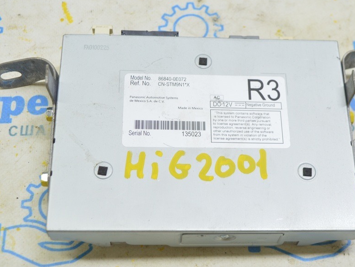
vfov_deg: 22.6
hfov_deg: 29.8
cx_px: 197
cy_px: 128
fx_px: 667
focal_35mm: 65
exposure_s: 1/20
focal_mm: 34
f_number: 5.6
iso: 400
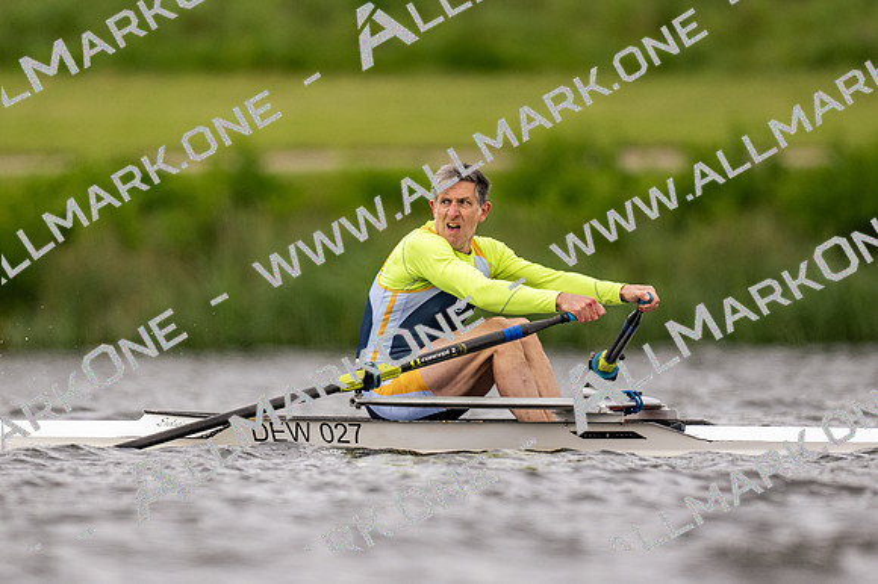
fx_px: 21937
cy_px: 292
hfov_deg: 2.3
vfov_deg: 1.5
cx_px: 439
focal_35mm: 900
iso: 640
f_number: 4
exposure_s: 1/2500
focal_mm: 600
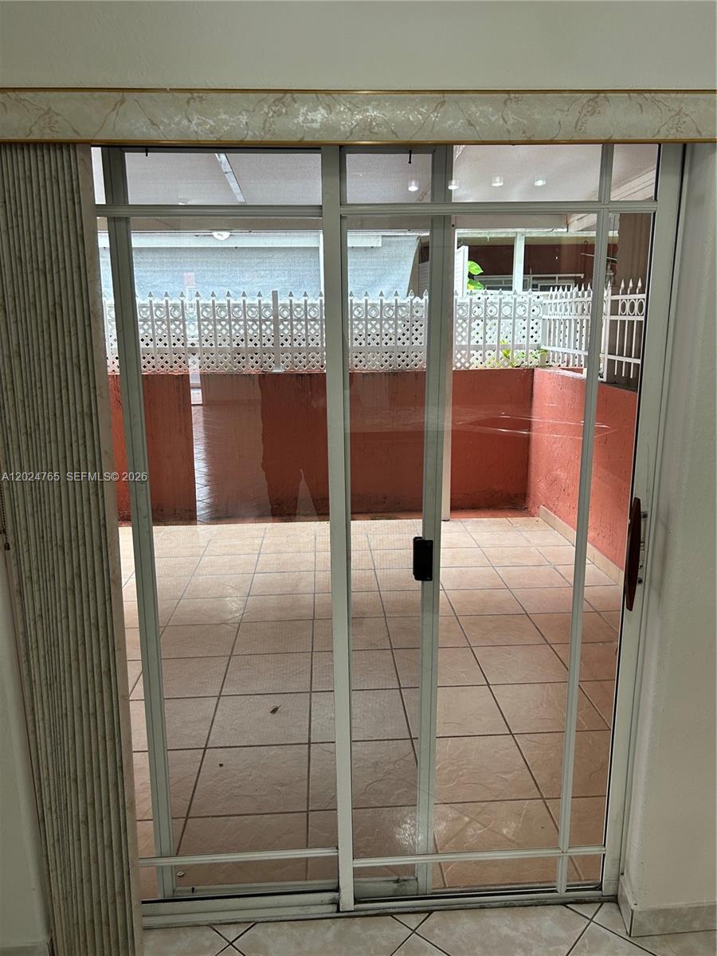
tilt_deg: -12.7
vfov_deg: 67.3
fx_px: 718
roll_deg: +0.0
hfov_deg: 53.1
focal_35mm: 26
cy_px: 478
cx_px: 358
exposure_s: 1/120
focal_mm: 5.7
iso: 125
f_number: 1.5
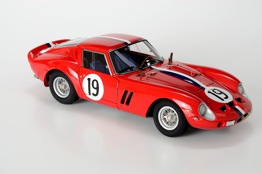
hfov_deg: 19.5
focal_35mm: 105
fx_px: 763
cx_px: 131
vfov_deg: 13.0
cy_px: 87
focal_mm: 70
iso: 1000
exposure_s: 1/10
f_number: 20
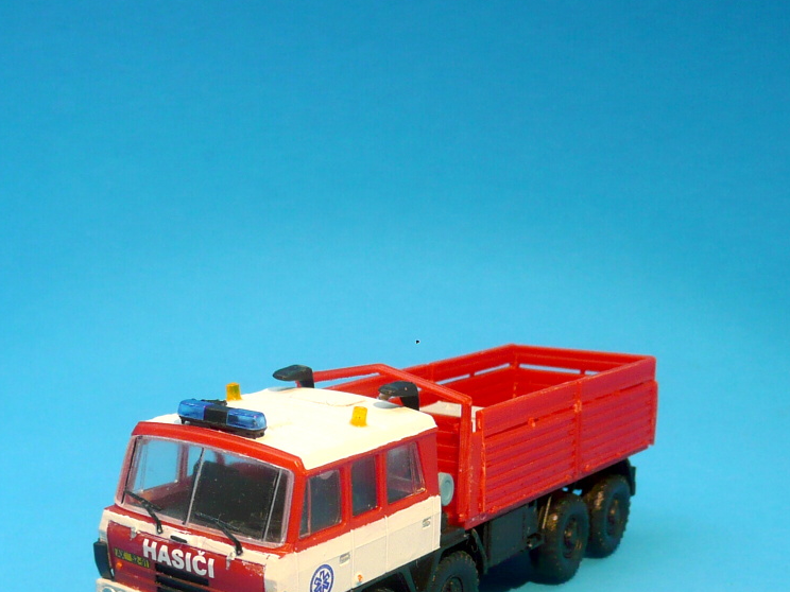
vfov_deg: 26.9
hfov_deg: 36.2
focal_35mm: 53
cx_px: 378
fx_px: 1210
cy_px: 493
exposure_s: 1/125
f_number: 3.3
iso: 100
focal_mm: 4.6
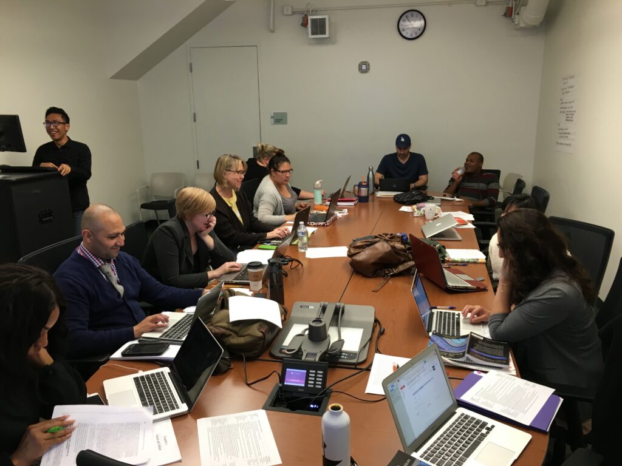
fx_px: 521
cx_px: 311
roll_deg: +0.7
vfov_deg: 48.2
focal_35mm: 29
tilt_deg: -15.3
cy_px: 233
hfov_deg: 61.7
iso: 80
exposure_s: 1/30
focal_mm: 4.15
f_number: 2.2
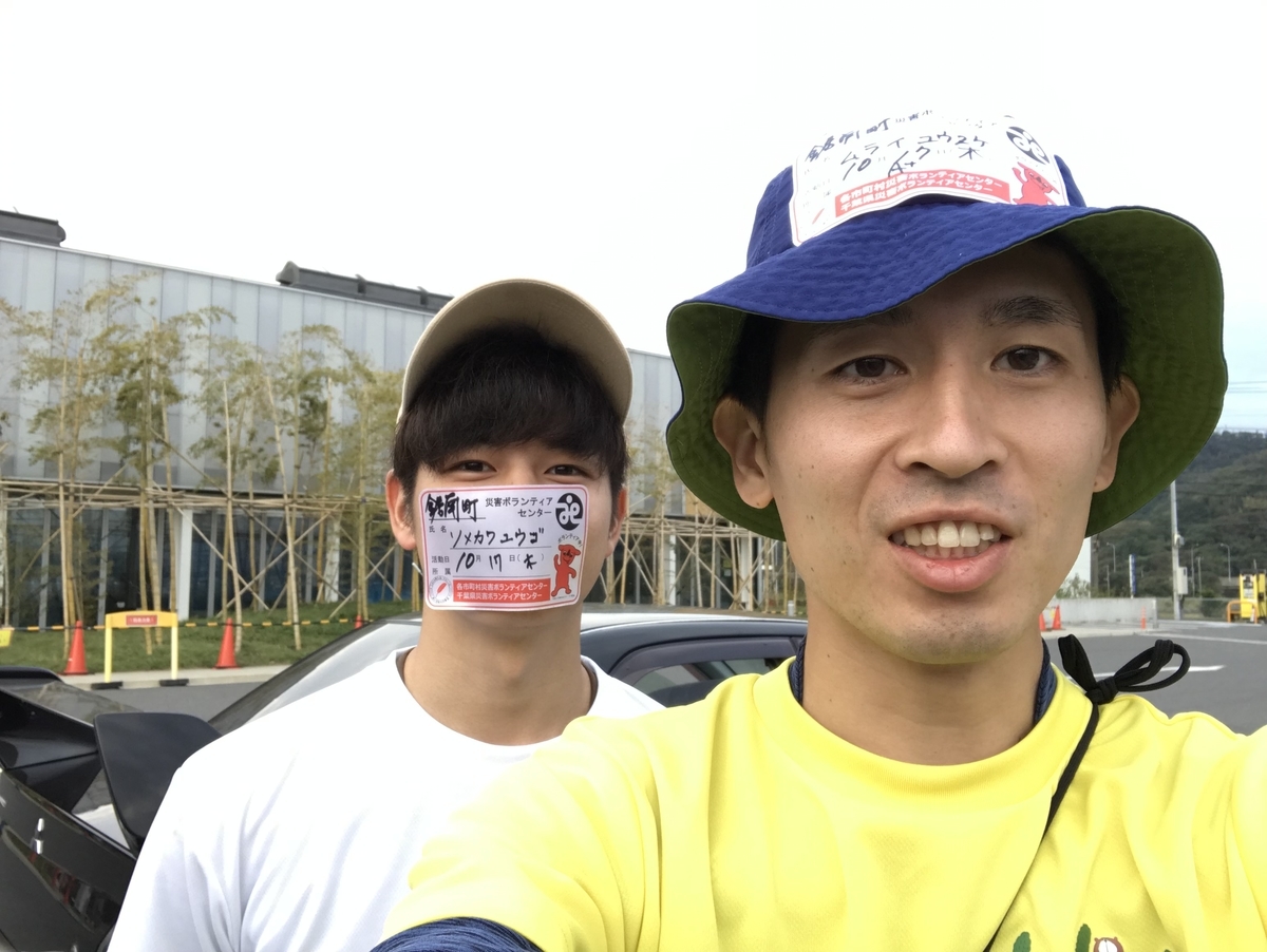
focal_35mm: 32
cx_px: 634
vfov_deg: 44.2
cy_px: 476
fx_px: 1172
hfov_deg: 56.8
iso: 25
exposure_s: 1/120
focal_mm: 2.87
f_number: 2.2
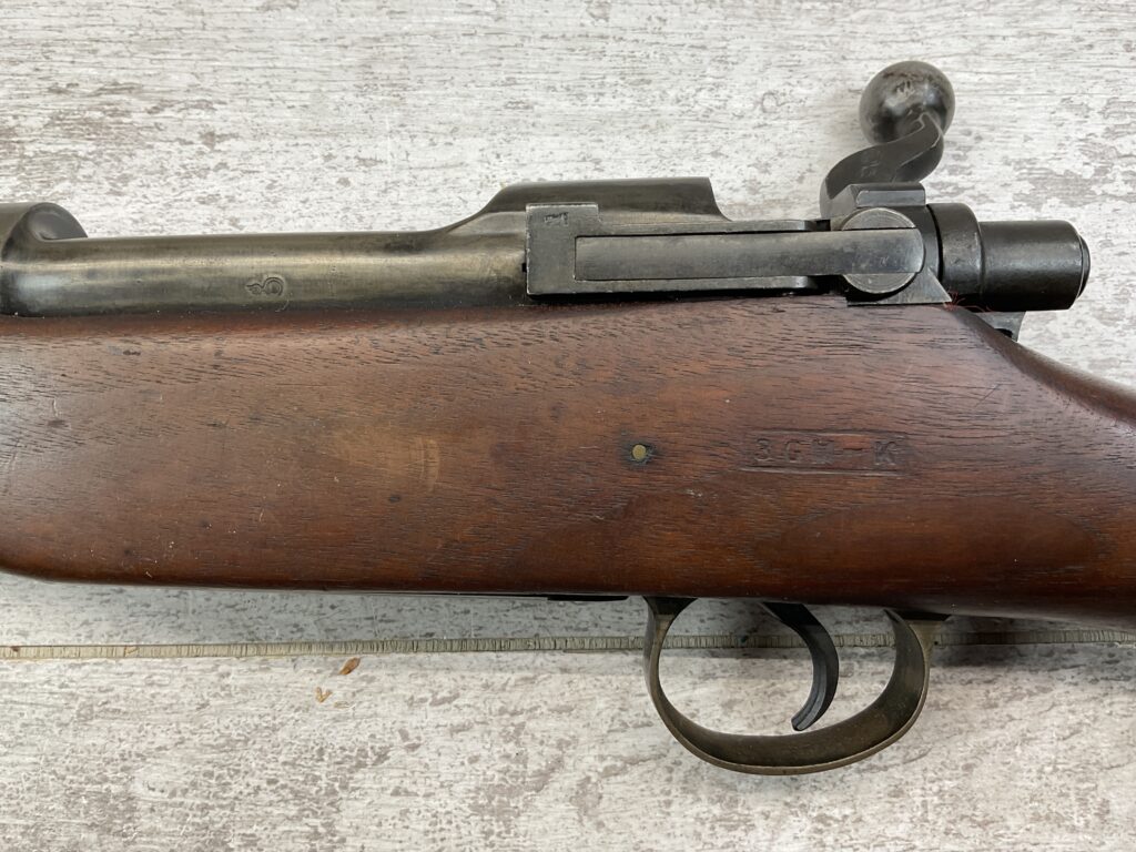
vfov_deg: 48.2
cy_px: 426
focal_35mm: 29
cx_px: 568
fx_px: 952
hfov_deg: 61.7
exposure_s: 1/120
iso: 32
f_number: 1.8
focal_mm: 3
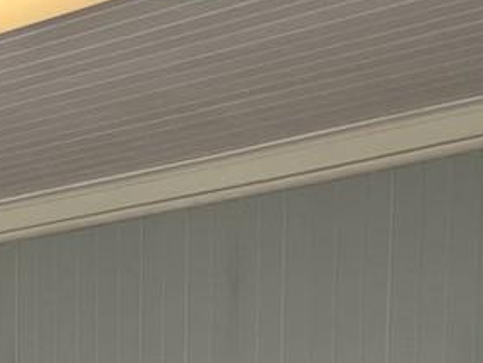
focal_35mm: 148
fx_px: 2066
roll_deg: +0.9
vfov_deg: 9.0
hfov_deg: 12.9
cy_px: 901
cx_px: -163
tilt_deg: -7.8
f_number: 1.6
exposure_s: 1/120
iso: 64
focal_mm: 5.1
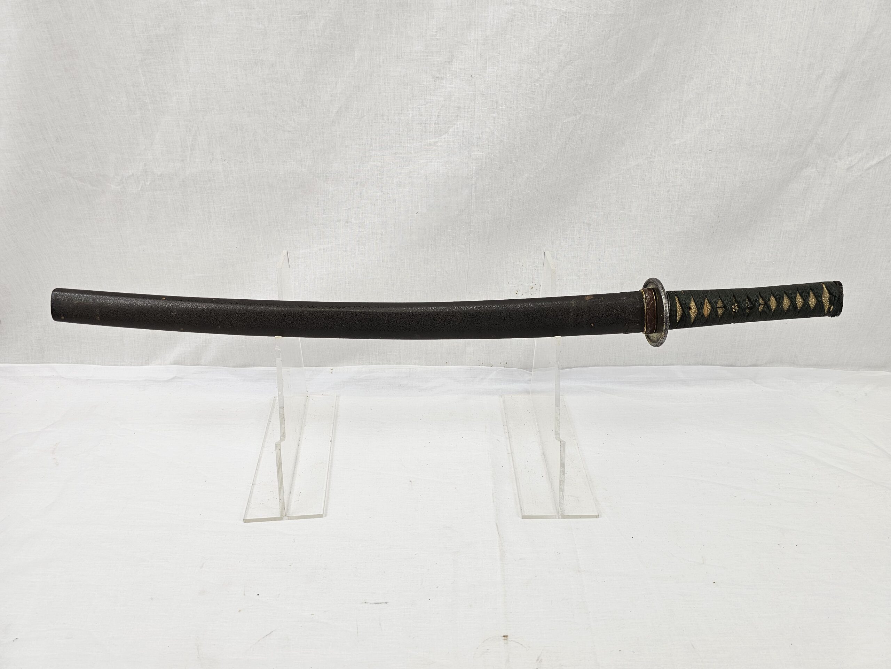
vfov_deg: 58.9
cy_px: 334
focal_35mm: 23
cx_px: 446
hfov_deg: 73.9
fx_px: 592
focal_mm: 6.3
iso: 32
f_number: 1.7
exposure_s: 1/100
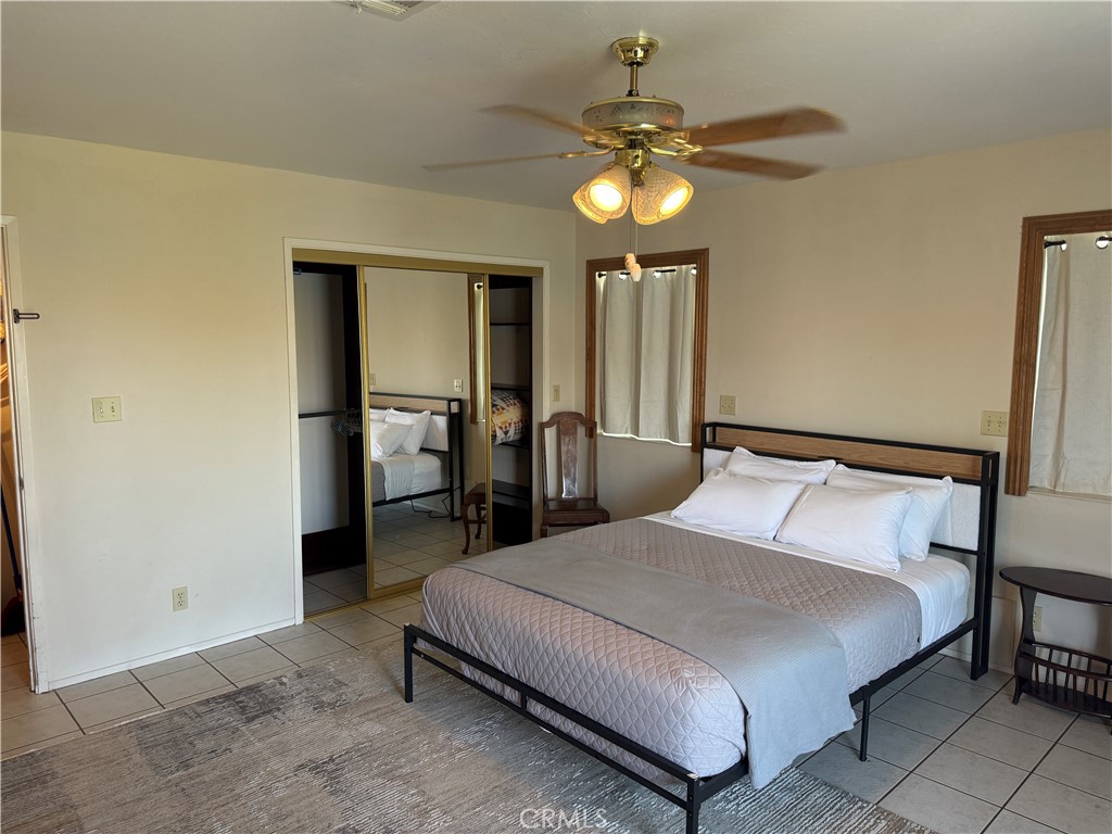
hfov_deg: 71.6
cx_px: 556
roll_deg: -0.2
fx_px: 771
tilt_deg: -6.1
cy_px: 417
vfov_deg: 56.8
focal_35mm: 24
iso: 160
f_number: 1.78
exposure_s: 1/120
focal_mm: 6.76
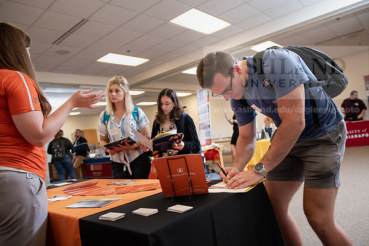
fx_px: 277
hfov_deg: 67.4
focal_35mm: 27
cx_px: 184
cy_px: 123
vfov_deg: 48.0
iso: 1250
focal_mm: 27
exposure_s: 1/200
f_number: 3.5
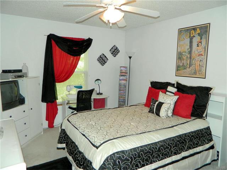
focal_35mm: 25
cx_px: 114
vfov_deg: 54.9
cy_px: 85
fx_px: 164
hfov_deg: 69.4
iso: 200
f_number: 3.1
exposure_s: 1/30
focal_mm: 4.5
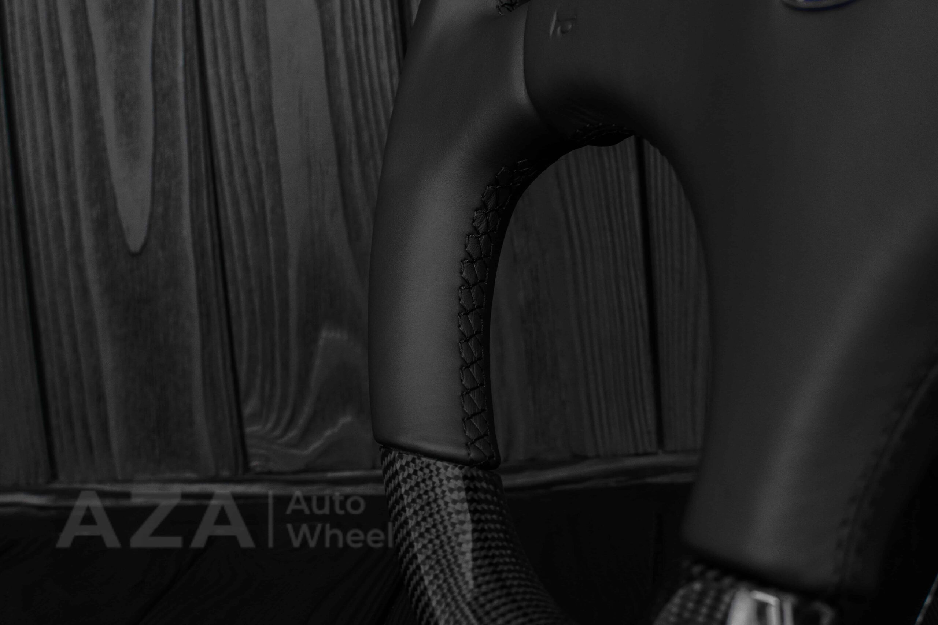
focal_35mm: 52
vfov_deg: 25.8
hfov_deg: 37.8
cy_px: 312
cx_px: 469
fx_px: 1368
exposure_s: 1/125
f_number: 6.3
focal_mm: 35
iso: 500
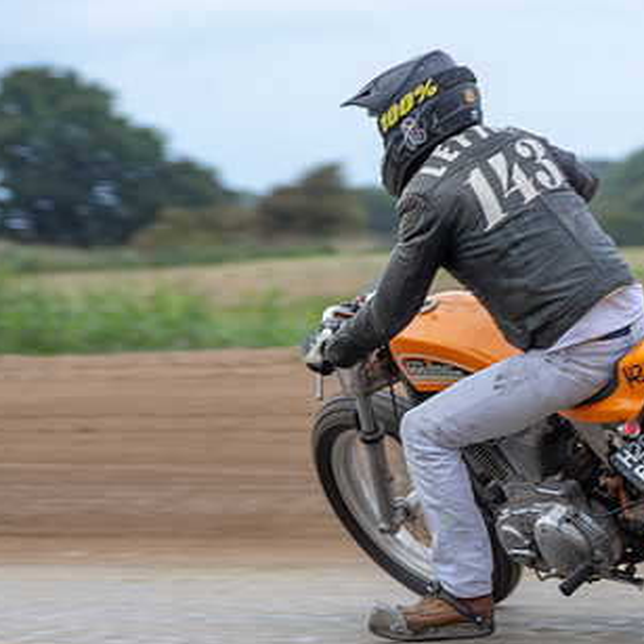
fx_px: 8882
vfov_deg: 4.2
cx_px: 495
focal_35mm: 422
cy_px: 366
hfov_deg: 4.2
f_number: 8
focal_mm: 175
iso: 320
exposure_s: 1/200
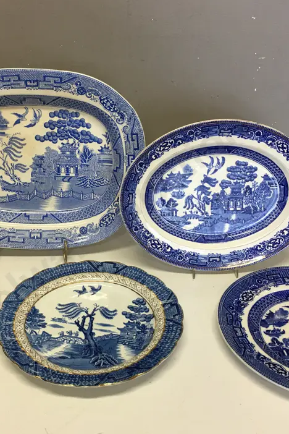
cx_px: 104
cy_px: 228
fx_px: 530
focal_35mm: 44
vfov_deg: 44.5
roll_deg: +0.2
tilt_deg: -29.2
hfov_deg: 30.4
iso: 32
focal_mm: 4.15
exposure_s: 1/33
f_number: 2.2
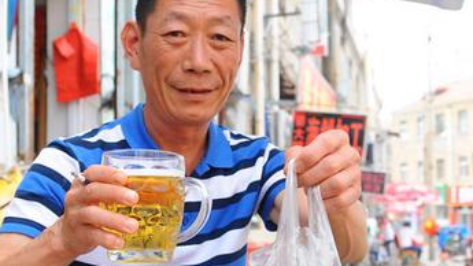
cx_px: 208
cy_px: 185
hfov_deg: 31.9
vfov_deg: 18.2
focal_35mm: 66
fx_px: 828
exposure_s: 1/160
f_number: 5.6
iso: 200
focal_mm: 34
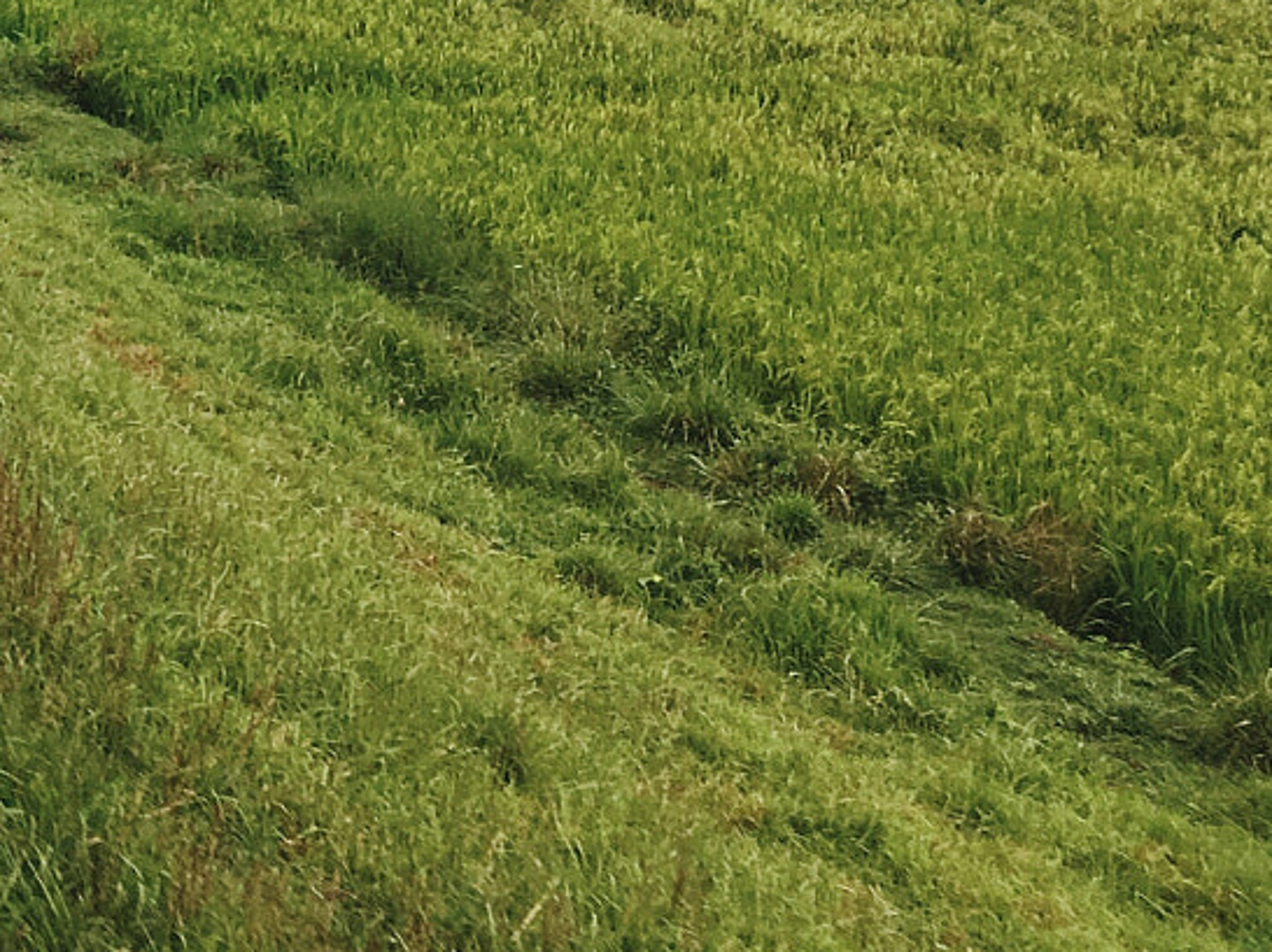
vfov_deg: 16.0
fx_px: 3122
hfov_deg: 20.4
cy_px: -442
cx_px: -527
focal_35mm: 85
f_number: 2.2
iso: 25
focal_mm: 4.15
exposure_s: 1/310
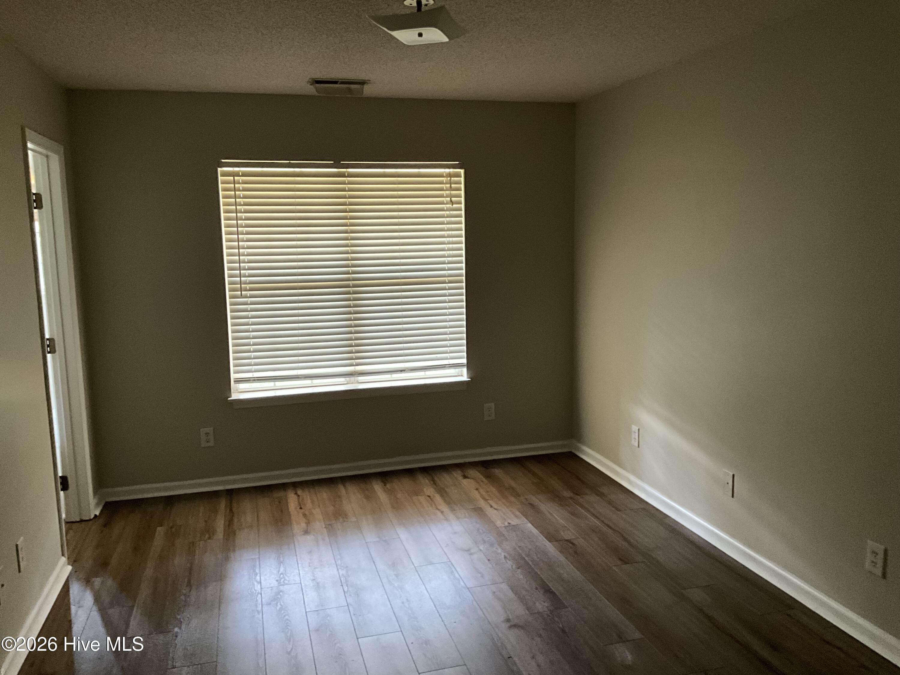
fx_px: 754
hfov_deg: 61.7
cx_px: 450
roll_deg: +0.0
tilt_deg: -8.5
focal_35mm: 29
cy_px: 338
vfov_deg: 48.2
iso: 320
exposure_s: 1/36
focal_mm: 3
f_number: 1.8
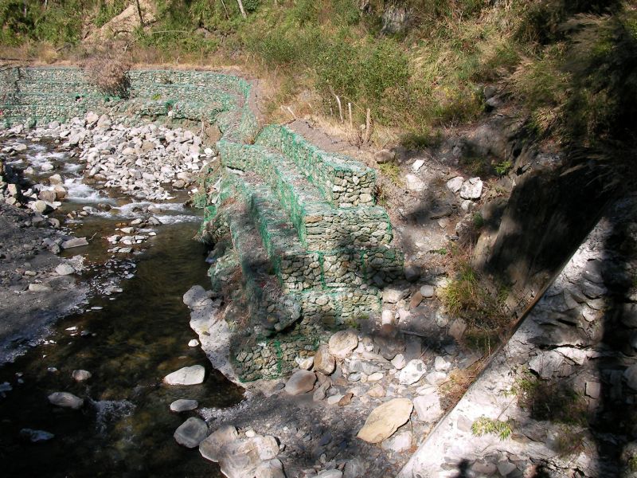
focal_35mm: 41
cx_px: 318
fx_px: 754
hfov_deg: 45.8
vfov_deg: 35.1
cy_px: 239
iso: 50
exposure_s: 1/354
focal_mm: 6.3
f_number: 4.5
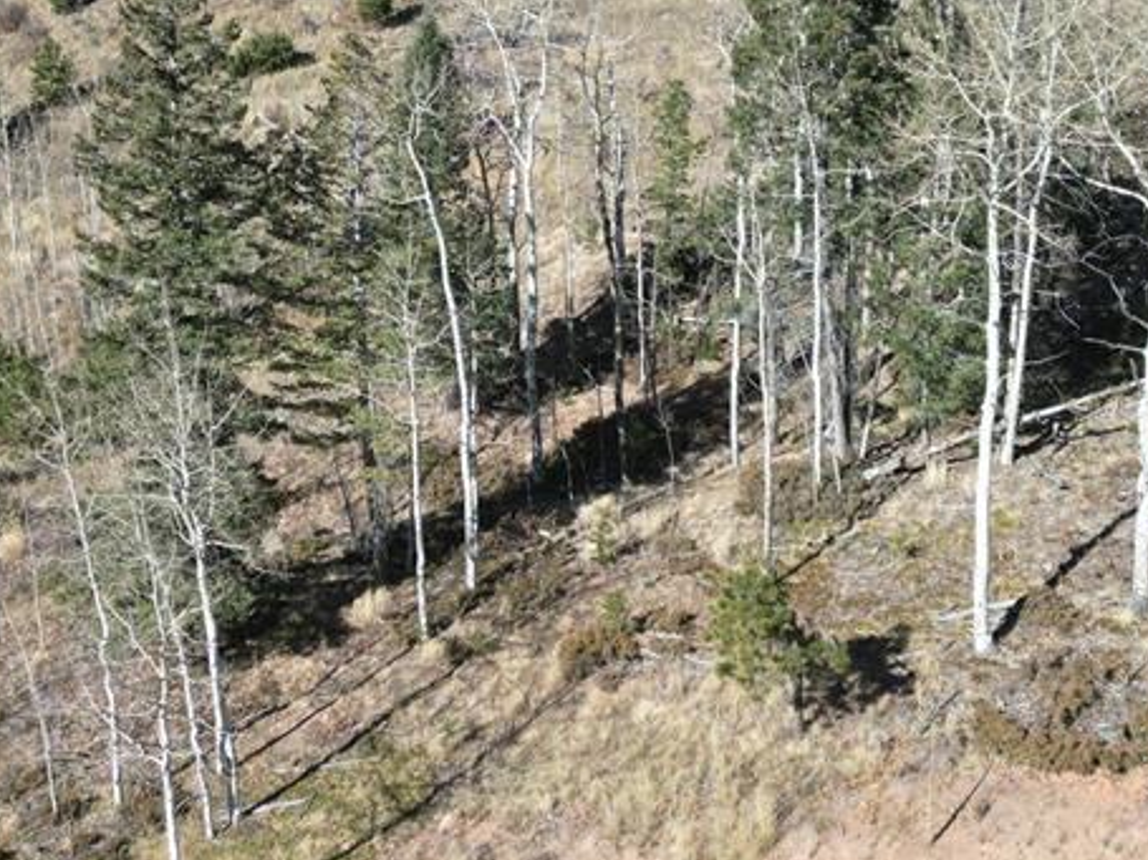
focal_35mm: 54
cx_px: 575
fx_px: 1790
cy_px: 195
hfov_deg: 35.6
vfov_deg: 26.6
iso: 110
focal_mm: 6.72
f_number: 1.7
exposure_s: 1/2000
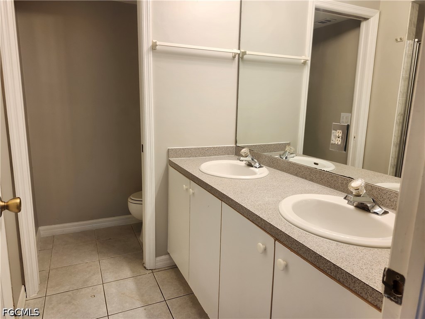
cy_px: 160
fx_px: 282
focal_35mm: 23
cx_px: 212
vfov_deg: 58.9
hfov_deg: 73.9
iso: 125
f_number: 1.8
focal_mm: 5.54
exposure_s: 1/120
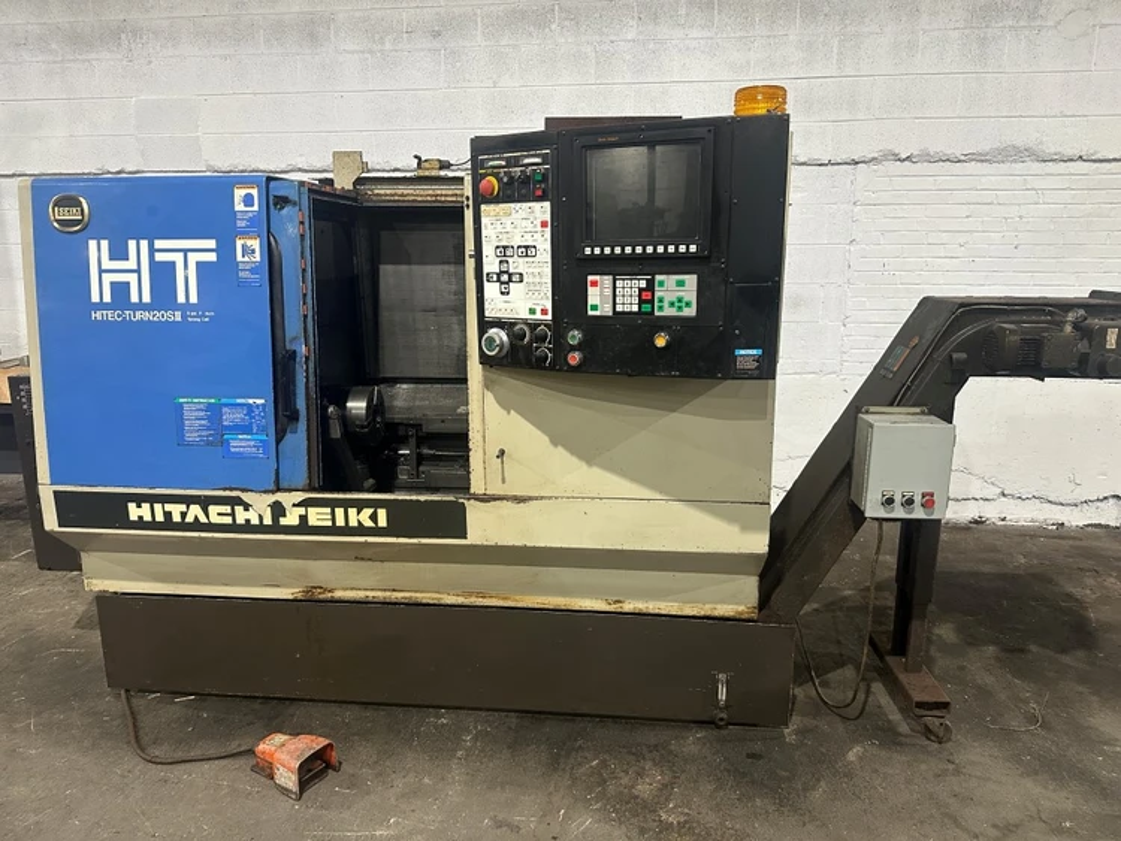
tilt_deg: -11.0
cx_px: 560
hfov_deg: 71.6
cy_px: 420
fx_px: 777
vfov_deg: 56.8
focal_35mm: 24
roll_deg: -0.1
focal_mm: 6.86
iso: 320
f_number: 1.78
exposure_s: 1/60
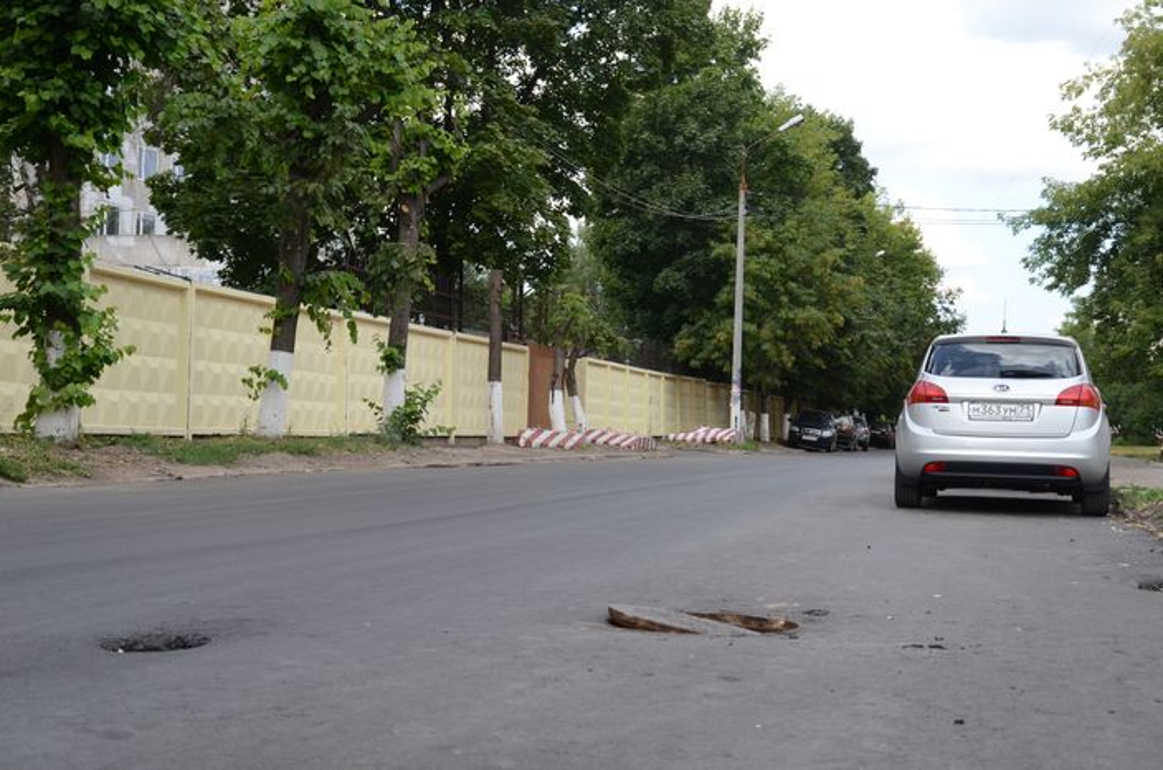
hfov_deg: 41.2
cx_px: 582
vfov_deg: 27.9
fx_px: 1547
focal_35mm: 48
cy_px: 385
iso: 250
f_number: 4.5
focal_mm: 32
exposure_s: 1/500
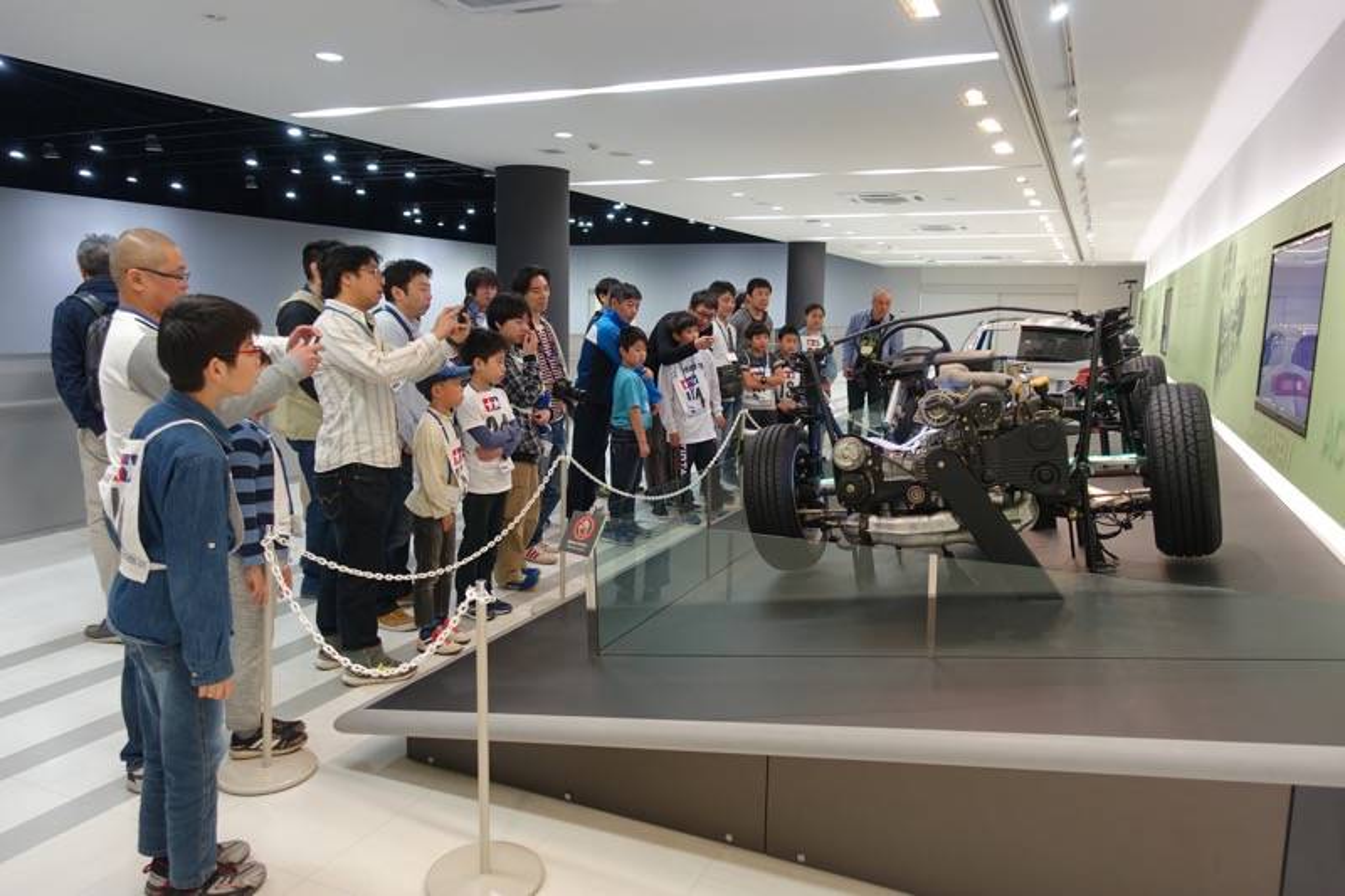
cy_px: 448
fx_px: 896
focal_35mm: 24
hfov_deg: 73.8
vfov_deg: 53.1
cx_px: 672
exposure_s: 1/30
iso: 125
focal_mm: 8.8
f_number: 2
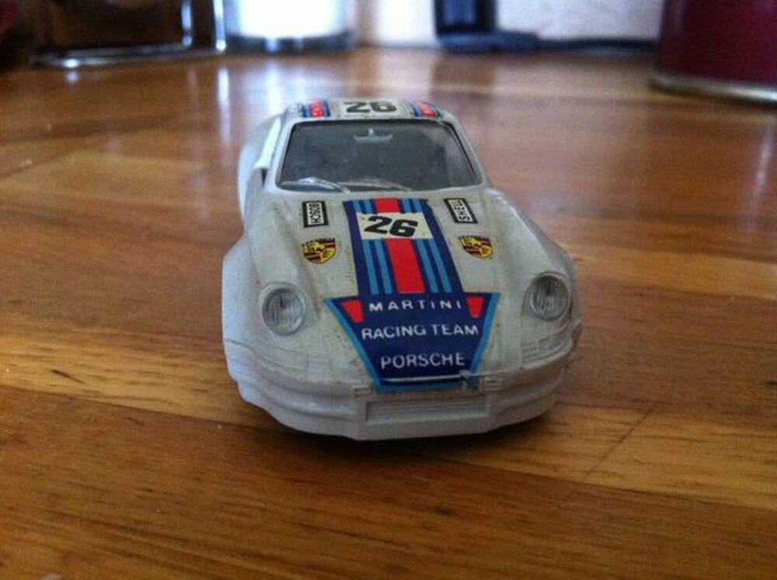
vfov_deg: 40.6
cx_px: 388
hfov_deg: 52.7
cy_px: 290
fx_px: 784
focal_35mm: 35
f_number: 2.8
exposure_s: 1/17
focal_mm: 3.85
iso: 640
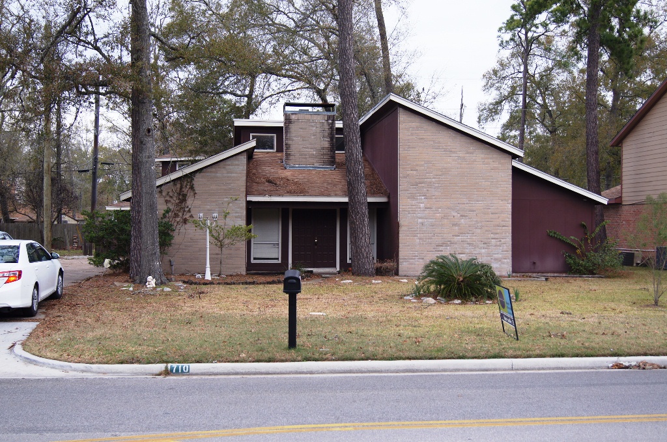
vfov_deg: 29.8
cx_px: 334
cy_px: 221
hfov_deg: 43.7
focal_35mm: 45
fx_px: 832
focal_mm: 30
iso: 100
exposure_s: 1/60
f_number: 5
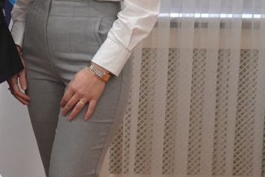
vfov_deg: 10.0
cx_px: -252
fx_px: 993
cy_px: -42
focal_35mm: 135
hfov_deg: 13.3
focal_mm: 32
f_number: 3.2
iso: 1600
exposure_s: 1/125
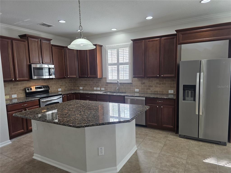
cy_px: 86
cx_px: 116
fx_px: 153
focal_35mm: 23
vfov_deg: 58.9
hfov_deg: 73.9
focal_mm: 6.3
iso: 100
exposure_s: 1/120
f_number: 1.7
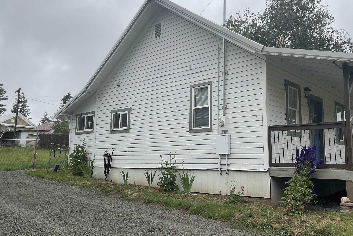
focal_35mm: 34
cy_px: 111
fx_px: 333
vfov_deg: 38.9
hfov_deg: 55.6
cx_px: 199
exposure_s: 1/2141
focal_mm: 3
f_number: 1.8
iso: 16
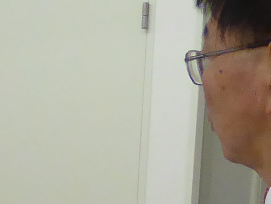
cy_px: 456
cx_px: -446
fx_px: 1457
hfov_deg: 9.2
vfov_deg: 7.5
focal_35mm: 186
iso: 320
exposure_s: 1/125
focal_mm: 4.3
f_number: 3.3
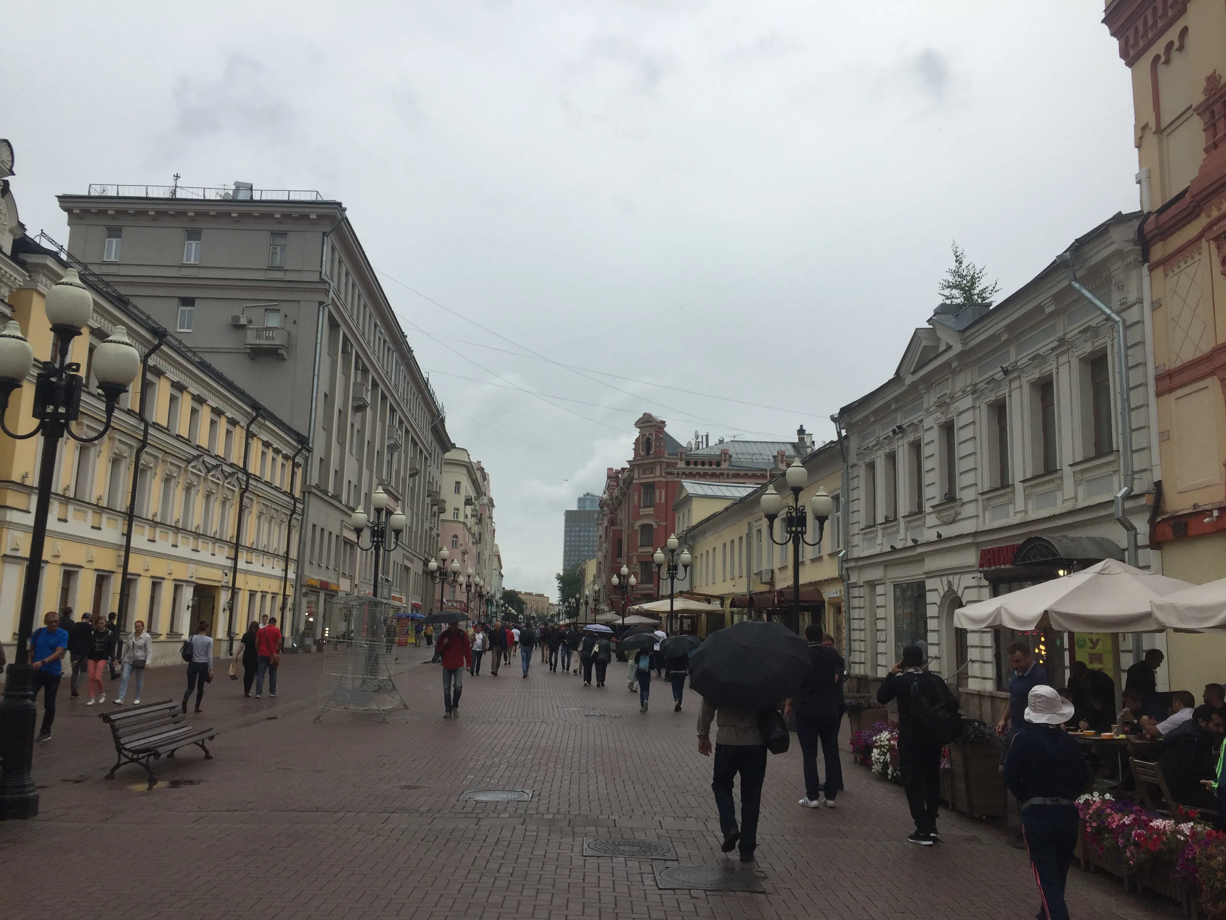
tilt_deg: +13.2
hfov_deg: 61.7
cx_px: 613
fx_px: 1027
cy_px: 460
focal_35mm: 29
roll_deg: -3.7
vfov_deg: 48.2
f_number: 2.2
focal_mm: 4.15
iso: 32
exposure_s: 1/2198
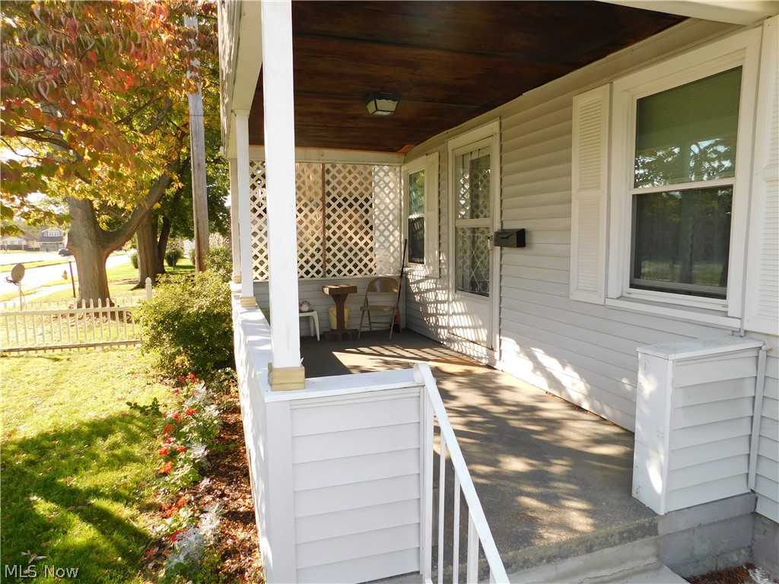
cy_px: 292
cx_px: 390
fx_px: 518
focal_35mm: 23
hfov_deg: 73.9
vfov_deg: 58.9
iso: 125
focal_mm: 4
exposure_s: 1/320
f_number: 3
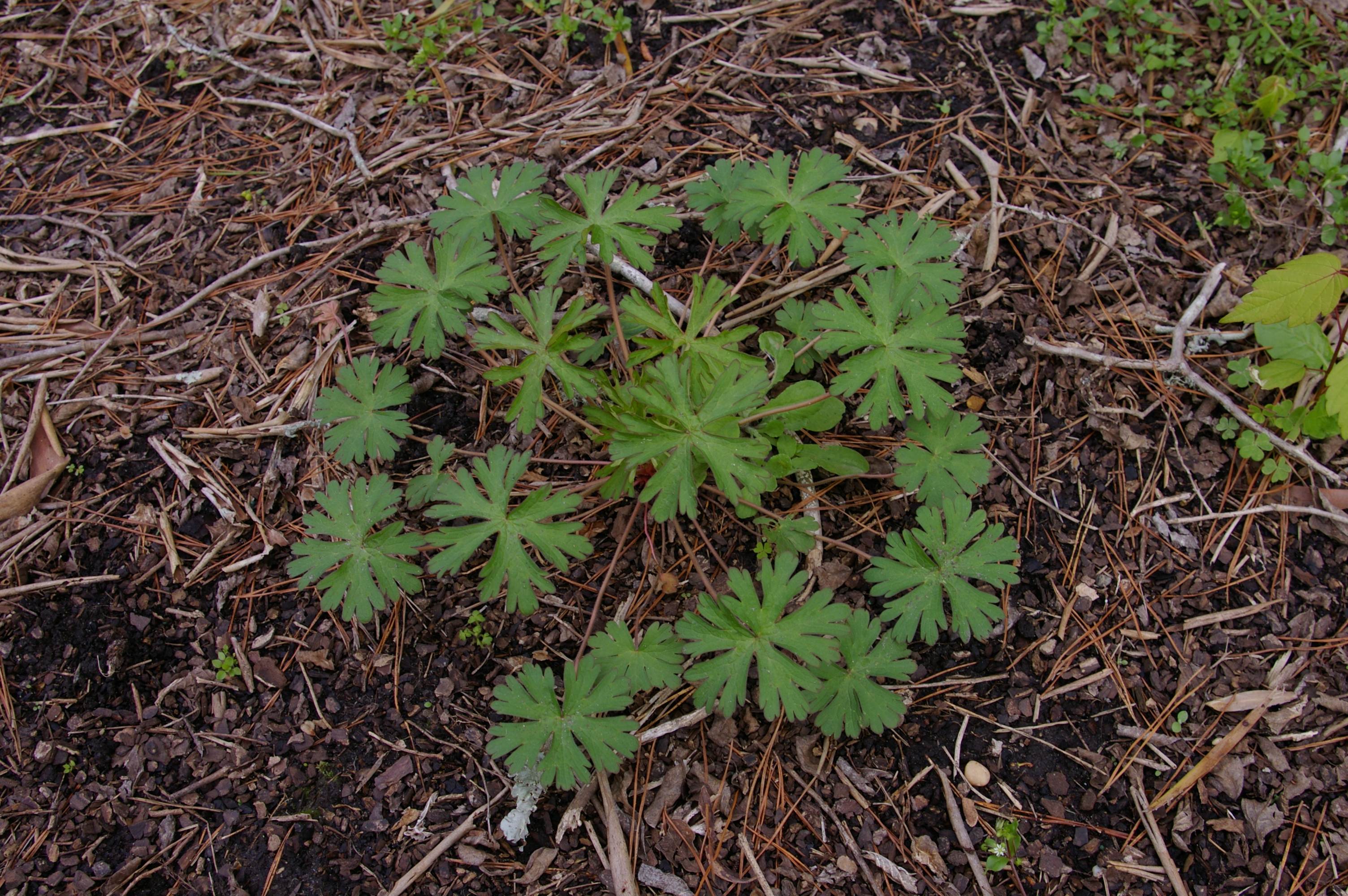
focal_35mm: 36
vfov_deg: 36.8
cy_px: 448
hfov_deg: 53.2
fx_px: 1347
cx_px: 674
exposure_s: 1/125
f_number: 8
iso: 200
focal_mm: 24
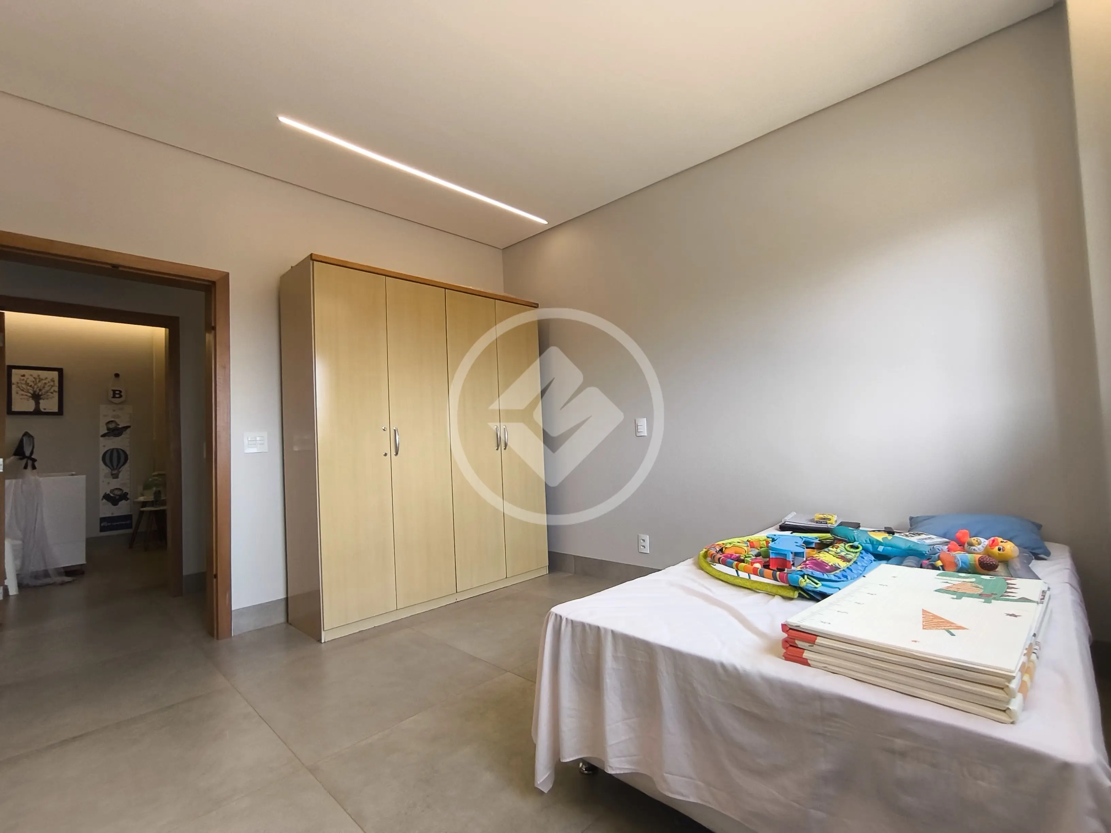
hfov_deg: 94.5
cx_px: 556
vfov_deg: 78.1
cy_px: 416
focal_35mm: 16
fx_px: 514
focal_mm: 1.65
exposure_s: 1/100
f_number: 2.2
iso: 100
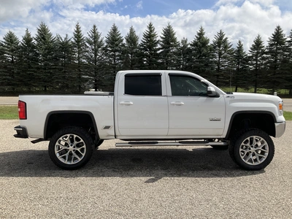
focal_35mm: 29
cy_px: 110
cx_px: 146
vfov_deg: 48.2
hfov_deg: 61.7
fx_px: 245
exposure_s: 1/2667
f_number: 1.8
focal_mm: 3
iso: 25
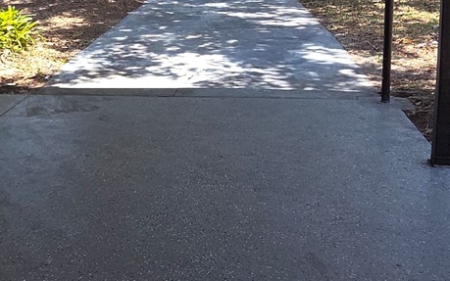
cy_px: 61
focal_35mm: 48
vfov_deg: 26.4
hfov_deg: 39.6
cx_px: 71
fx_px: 589
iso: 50
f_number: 2.2
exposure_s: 1/438
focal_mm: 2.2
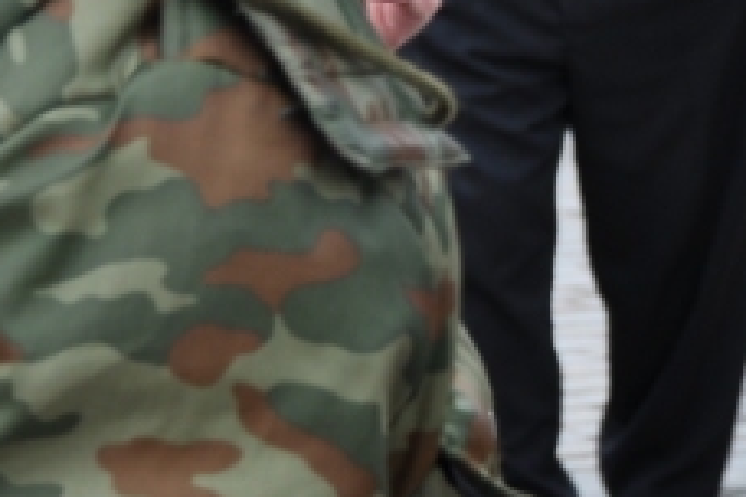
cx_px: 900
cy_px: -69
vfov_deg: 3.9
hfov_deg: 5.9
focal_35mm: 350
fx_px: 7252
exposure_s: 1/160
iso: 200
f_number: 6.3
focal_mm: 52
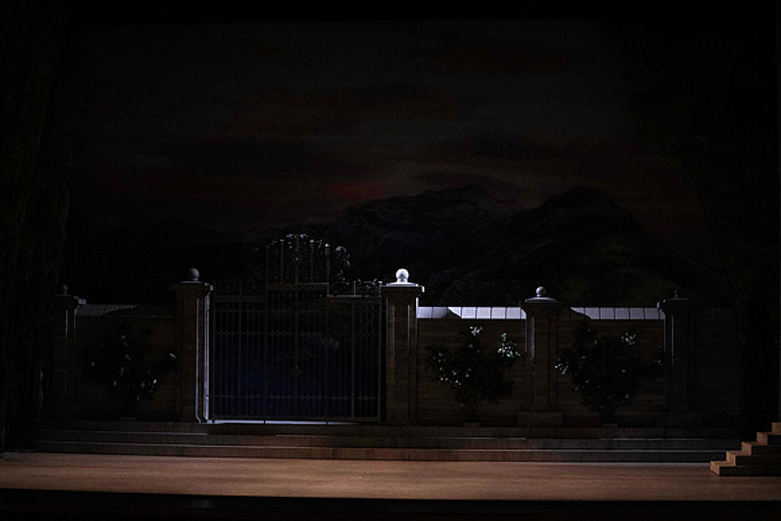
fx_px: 1519
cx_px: 390
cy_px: 260
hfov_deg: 28.8
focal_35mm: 70
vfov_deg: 19.5
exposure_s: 1/320
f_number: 5
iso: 16000
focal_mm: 70
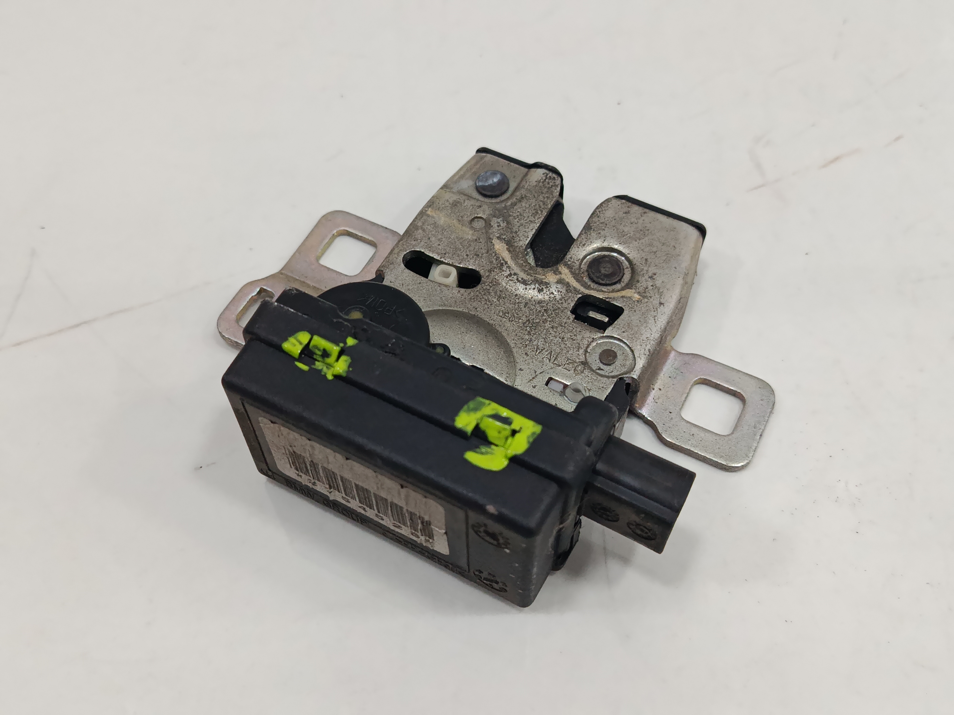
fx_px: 965
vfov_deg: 40.7
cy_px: 358
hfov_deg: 52.6
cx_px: 477
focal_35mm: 35
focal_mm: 5.24
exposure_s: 1/100
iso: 1026
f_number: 1.7
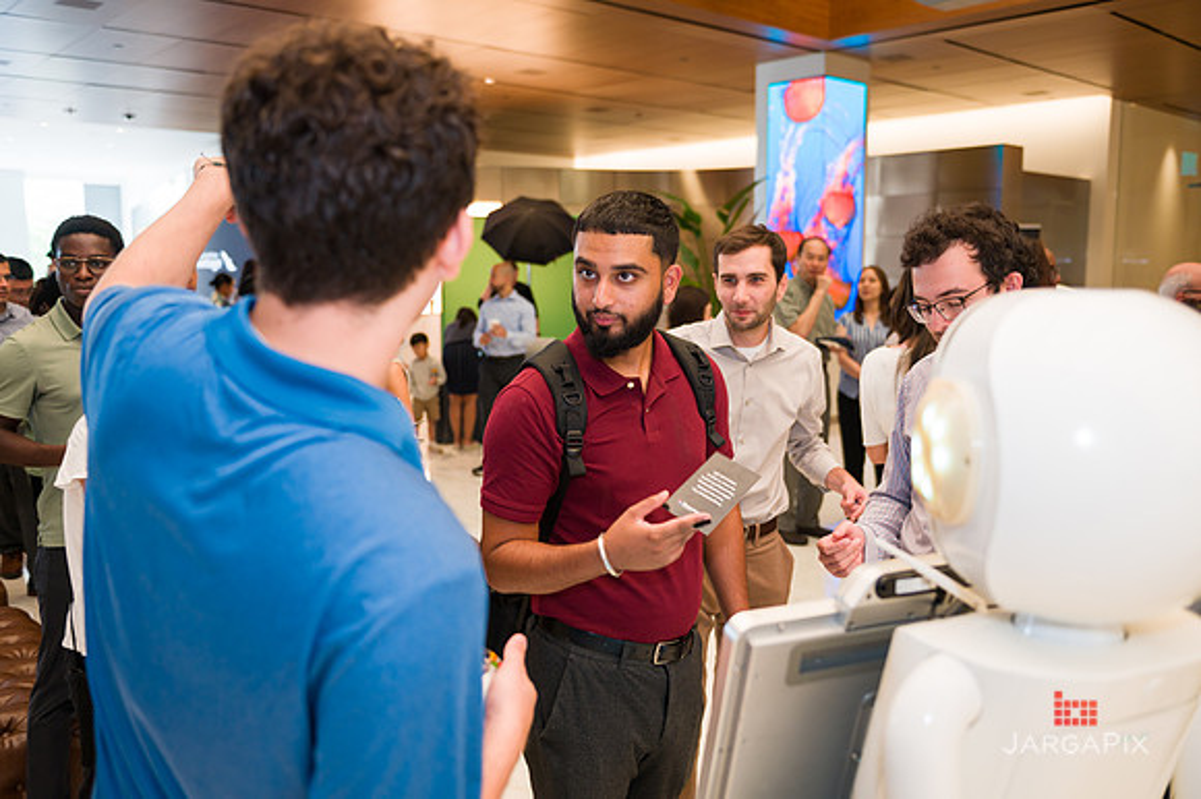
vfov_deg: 41.1
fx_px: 1067
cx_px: 600
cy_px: 400
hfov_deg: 58.7
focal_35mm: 32
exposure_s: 1/200
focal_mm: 32
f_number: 3.2
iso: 400
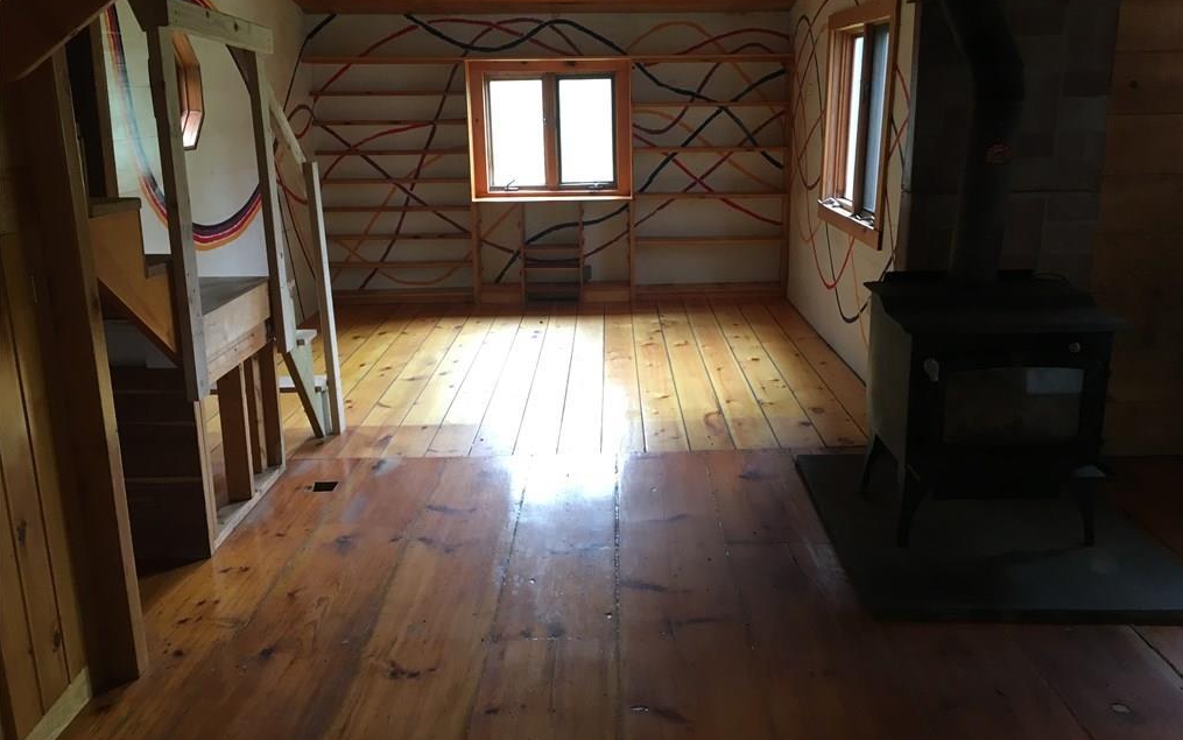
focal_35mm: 31
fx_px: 1000
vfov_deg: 40.6
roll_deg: +0.4
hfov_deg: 61.2
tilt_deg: -12.0
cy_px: 343
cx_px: 593
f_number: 2.2
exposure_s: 1/30
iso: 80
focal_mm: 4.15
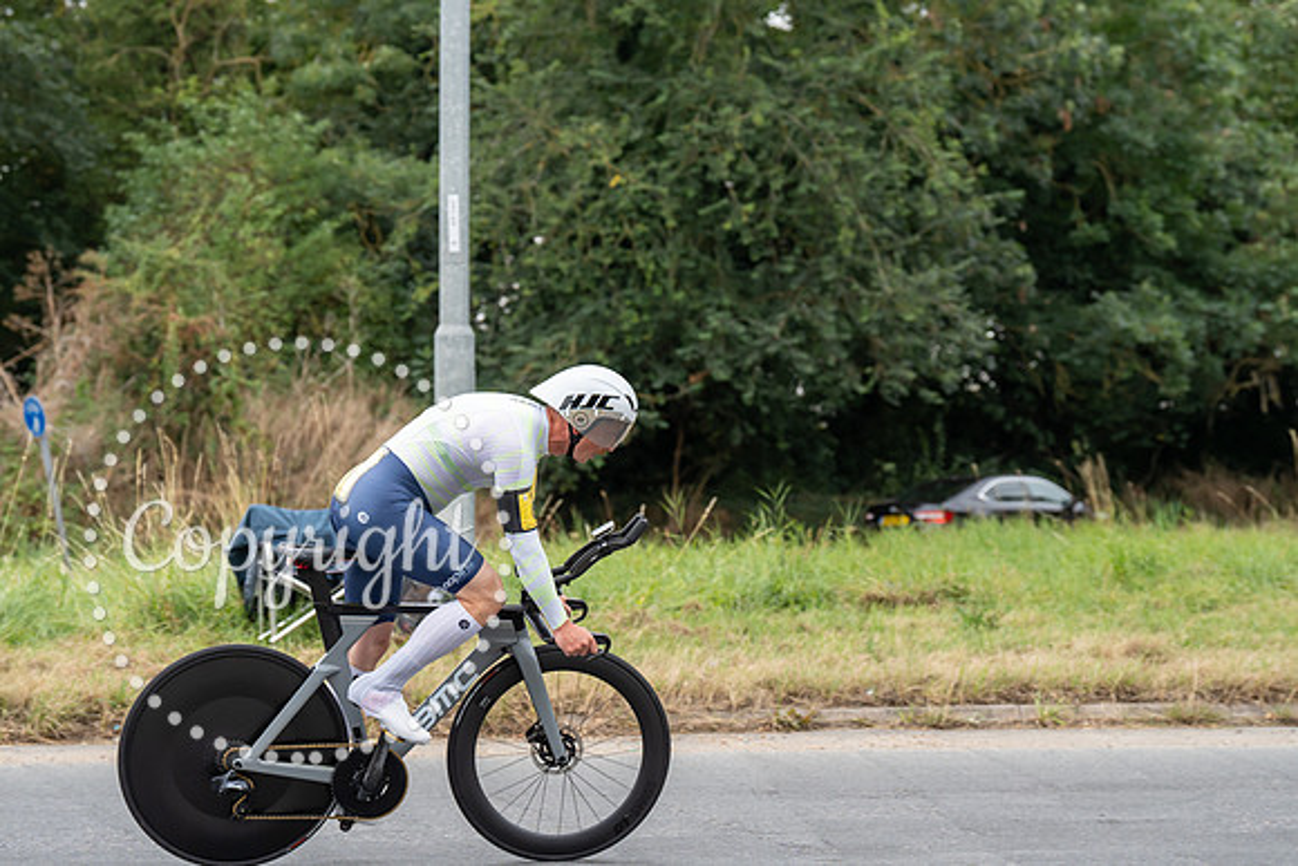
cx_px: 649
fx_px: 3462
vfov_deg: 14.3
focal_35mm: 96
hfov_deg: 21.2
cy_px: 433
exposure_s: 1/1000
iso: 640
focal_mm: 96
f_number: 4.5
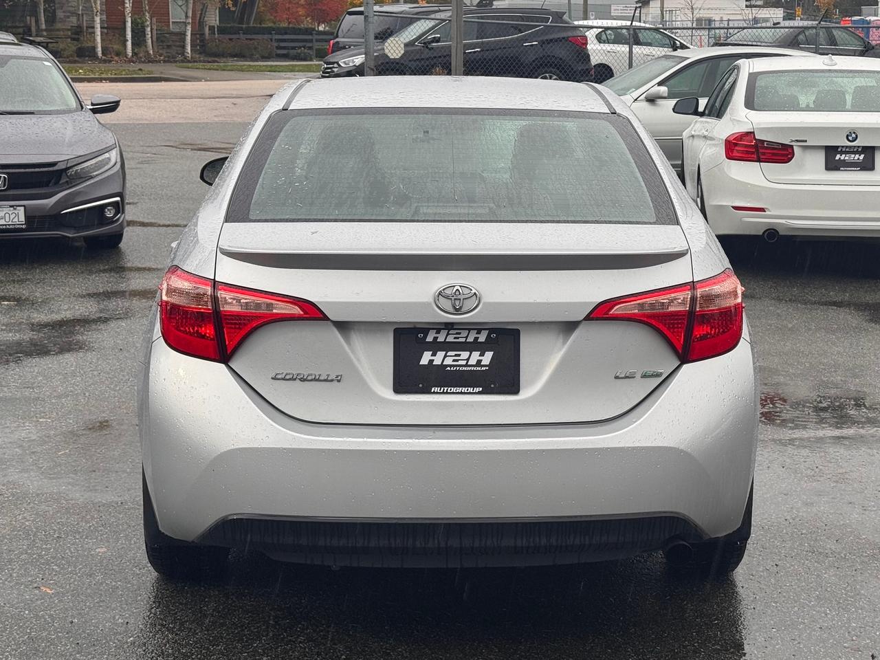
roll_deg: +0.8
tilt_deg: -8.5
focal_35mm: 48
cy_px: 330
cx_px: 440
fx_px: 1220
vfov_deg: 30.3
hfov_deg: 39.7
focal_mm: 6.76
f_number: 1.78
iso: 50
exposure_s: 1/192
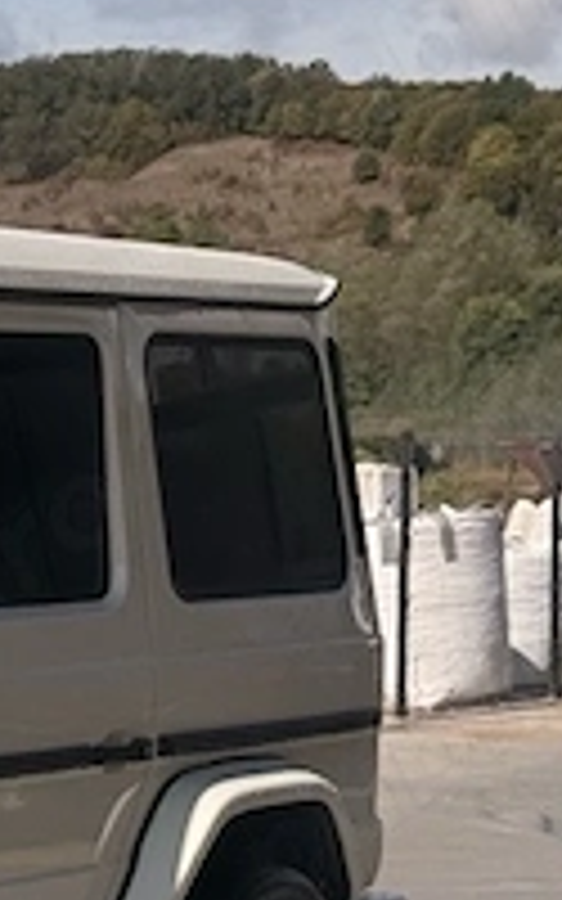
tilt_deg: -3.3
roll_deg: -0.4
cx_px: -688
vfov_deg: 13.6
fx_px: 3749
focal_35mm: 153
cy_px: 706
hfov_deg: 8.0
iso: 64
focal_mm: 6.76
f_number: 1.78
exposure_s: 1/9901
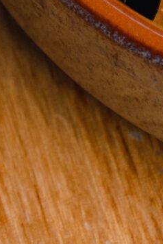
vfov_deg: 5.0
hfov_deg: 3.4
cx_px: 373
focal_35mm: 395
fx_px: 2677
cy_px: -498
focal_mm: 55
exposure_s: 1/250
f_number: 5.6
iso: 200
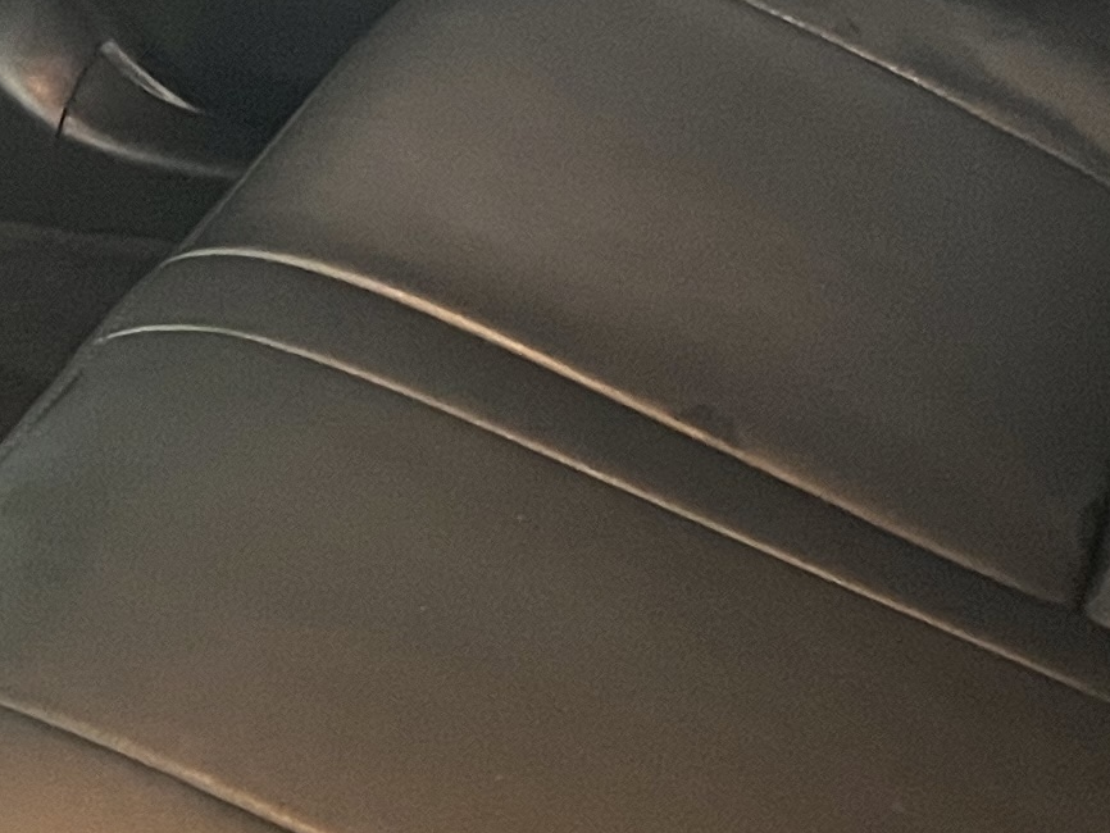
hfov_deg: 15.6
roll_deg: +1.2
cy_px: 518
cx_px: -267
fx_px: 3881
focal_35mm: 121
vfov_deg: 12.2
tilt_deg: -31.3
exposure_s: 1/30
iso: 800
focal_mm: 5.1
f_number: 1.6
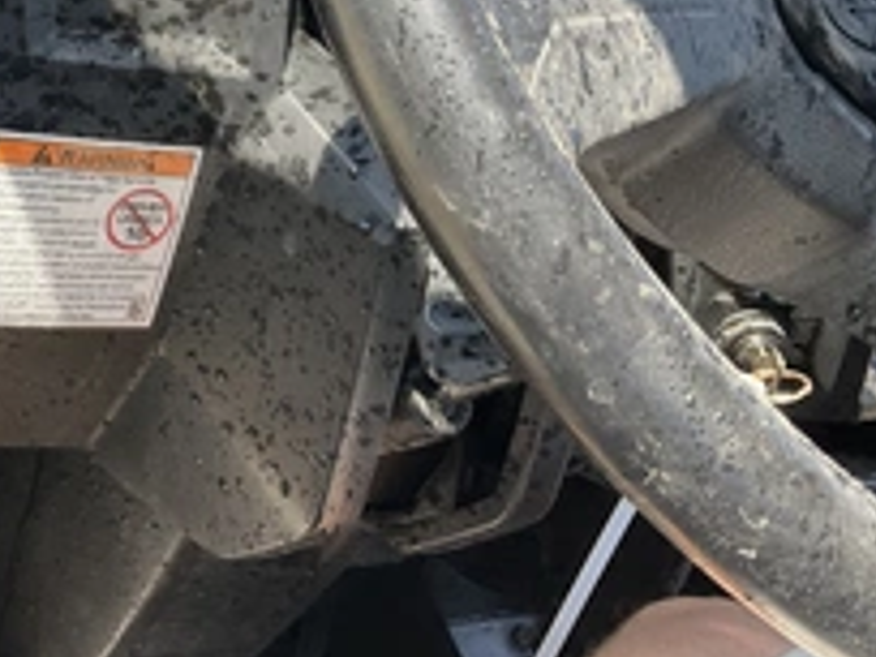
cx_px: 39
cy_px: 39
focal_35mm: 57
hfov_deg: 31.7
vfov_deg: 24.7
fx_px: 1442
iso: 25
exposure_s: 1/391
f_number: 1.8
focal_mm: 3
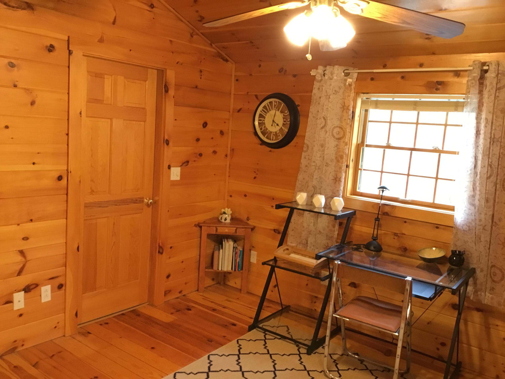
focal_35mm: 31
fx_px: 452
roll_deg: -4.7
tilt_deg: -7.1
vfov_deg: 45.4
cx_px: 252
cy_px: 190
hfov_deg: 58.4
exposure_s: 1/15
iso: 200
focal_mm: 3.3
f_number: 2.4
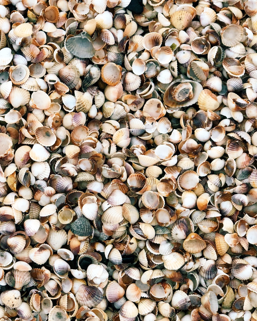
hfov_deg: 15.7
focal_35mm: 97
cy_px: 157
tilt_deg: -79.6
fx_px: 922
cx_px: 45
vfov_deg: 19.8
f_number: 2.4
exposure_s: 1/906
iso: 32
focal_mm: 6
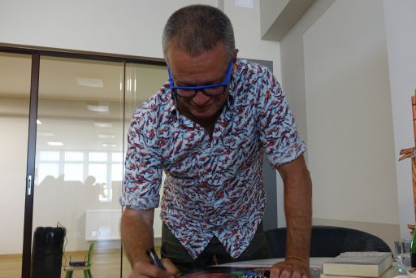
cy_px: 166
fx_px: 347
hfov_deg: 61.6
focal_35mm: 30
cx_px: 238
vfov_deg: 43.5
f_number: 2.8
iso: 320
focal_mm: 8.8
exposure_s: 1/30
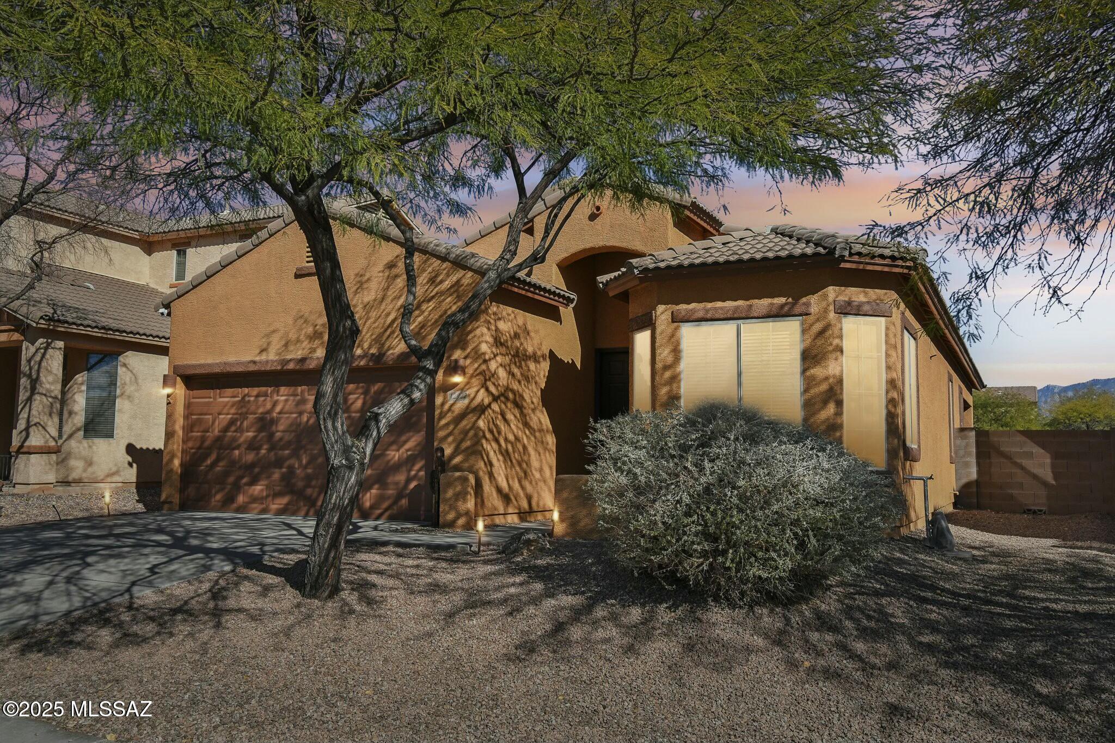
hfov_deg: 61.9
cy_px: 372
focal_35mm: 30
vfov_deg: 43.6
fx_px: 929
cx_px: 558
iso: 100
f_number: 8
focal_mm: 20
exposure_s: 1/250
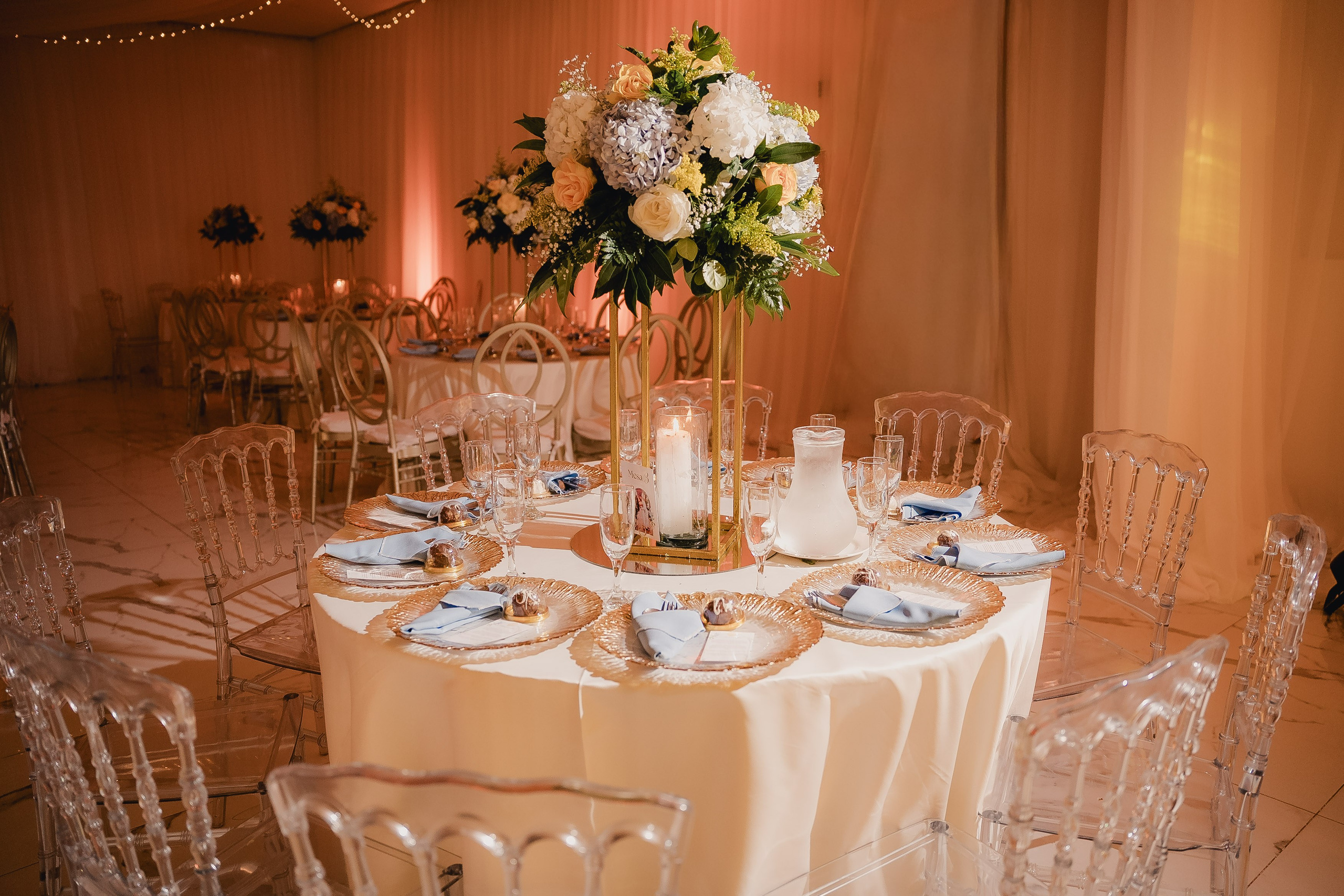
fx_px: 1045
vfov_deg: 46.4
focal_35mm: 28
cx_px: 672
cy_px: 448
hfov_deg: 65.5
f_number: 2.8
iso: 500
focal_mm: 28
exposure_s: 1/250
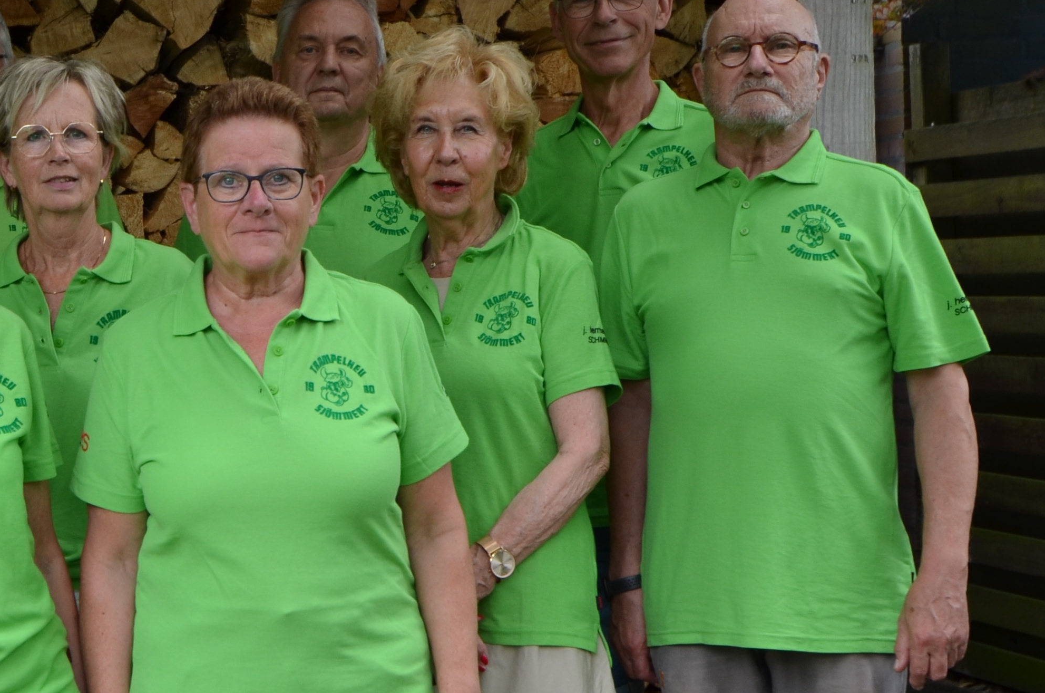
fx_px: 2376
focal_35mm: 82
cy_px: 516
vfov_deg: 16.5
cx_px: 100
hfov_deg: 24.1
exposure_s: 1/100
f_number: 5
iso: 200
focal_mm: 22
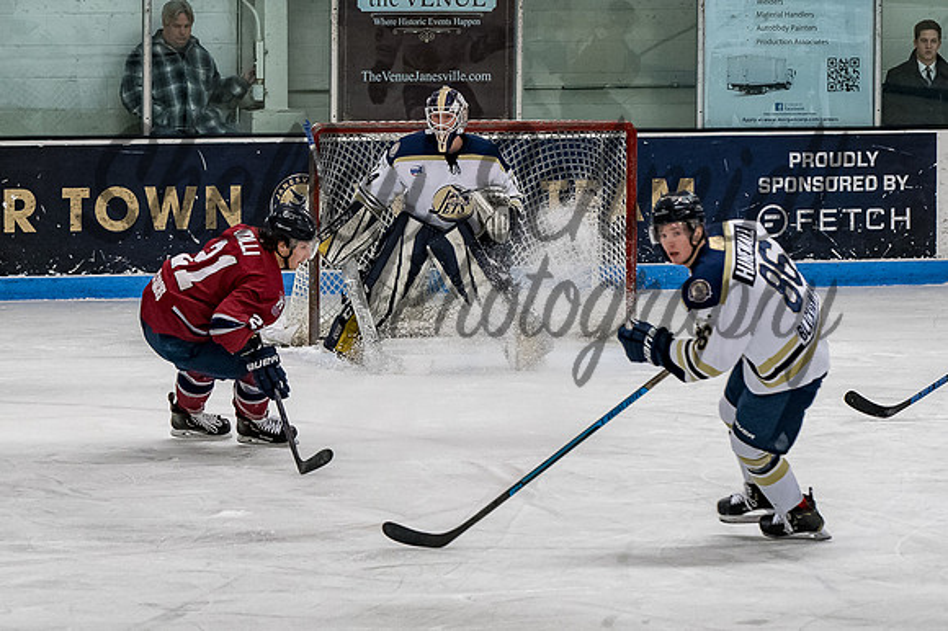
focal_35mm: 270
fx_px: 7113
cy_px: 303
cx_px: 454
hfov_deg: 7.6
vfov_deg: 5.1
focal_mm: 122
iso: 2200
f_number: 4
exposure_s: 1/800
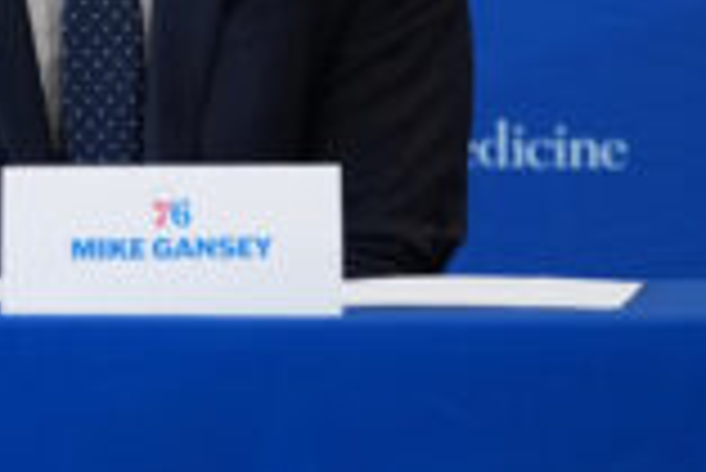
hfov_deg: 2.0
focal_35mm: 1015
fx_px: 19923
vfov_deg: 1.4
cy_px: 184
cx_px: 31
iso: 800
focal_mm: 142
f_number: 2
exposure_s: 1/800
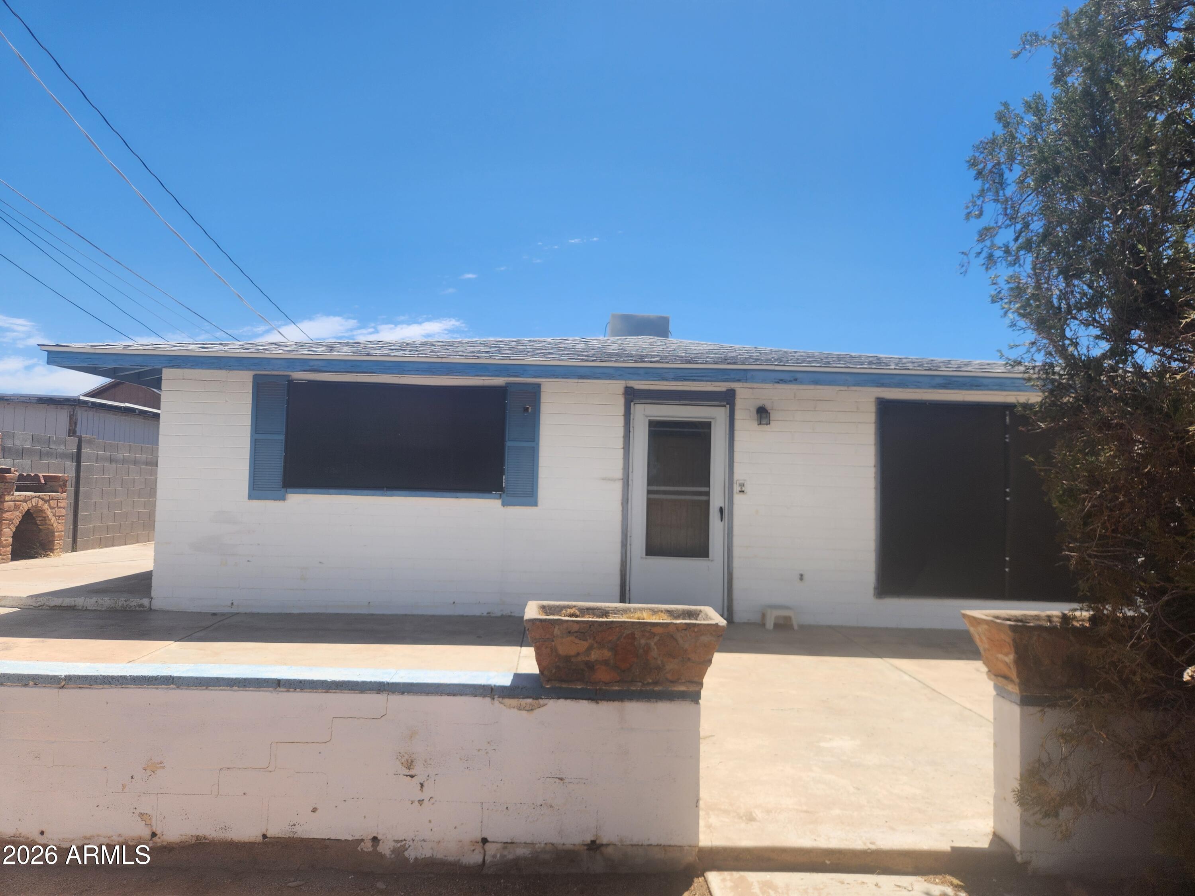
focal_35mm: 23
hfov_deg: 73.9
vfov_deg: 58.9
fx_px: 794
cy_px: 448
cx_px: 598
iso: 20
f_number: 1.8
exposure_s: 1/1742
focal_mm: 5.4
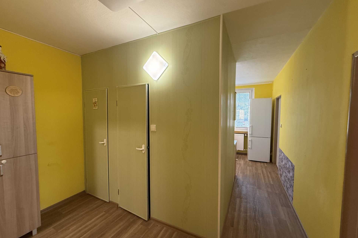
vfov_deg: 77.3
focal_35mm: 15
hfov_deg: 100.4
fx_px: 149
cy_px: 120
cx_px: 174
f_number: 2.2
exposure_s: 1/100
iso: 320
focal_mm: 2.22
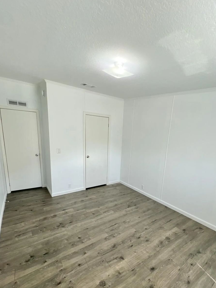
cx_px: 116
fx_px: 125
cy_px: 164
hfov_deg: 81.6
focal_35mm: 15
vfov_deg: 97.5
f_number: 1.8
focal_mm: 1.57
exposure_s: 1/120
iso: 50
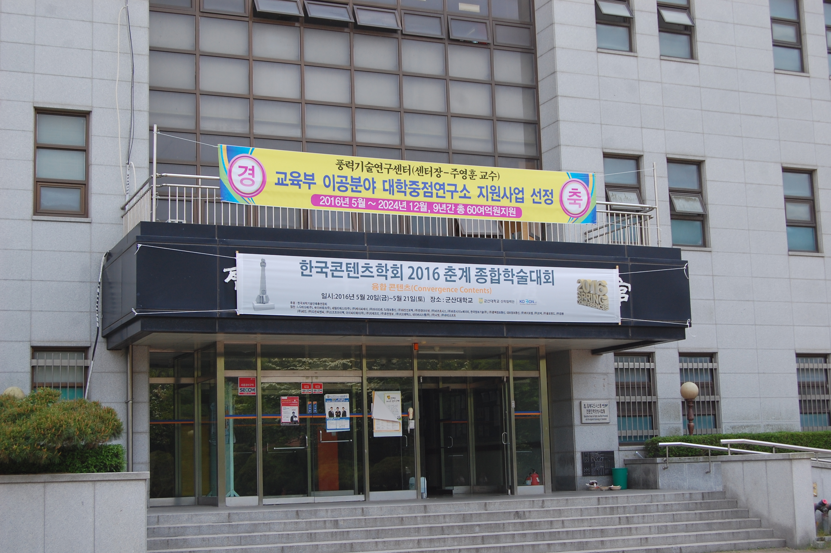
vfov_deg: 23.7
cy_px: 276
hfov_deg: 35.1
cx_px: 416
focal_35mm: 57
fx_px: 1315
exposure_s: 1/200
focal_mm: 38
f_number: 7.1
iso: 200
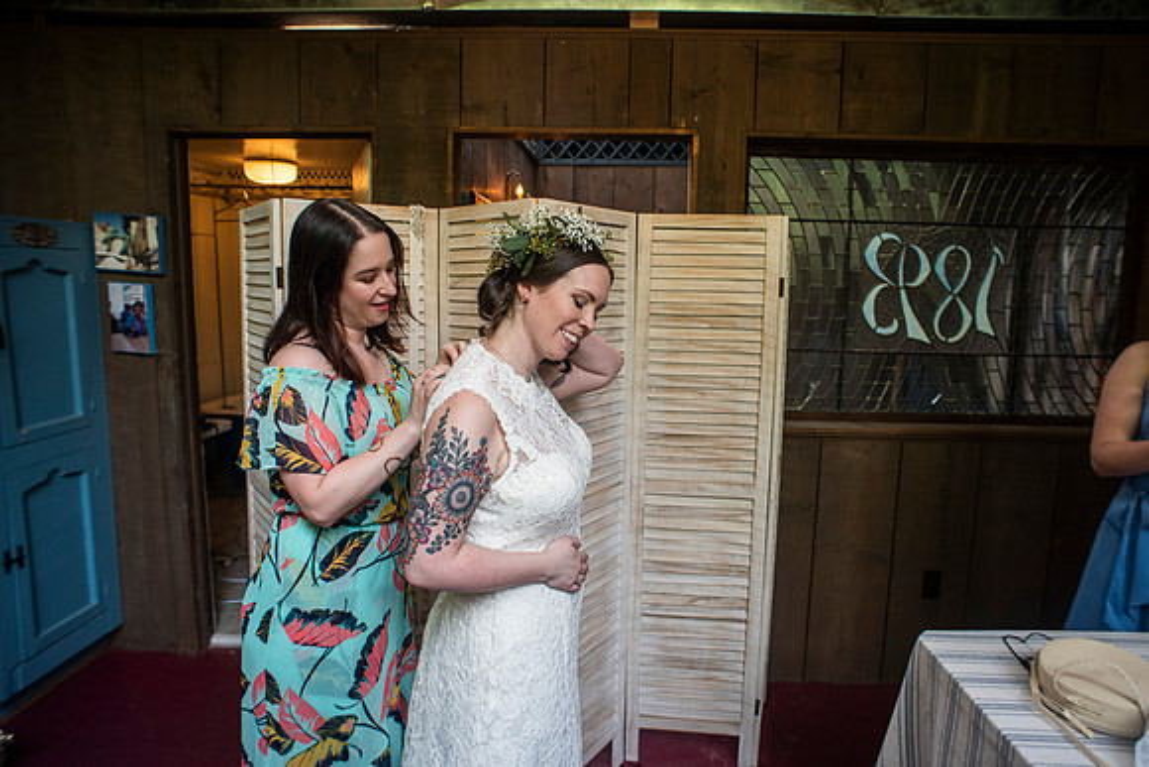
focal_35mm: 21
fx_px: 676
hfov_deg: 80.6
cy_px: 361
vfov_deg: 59.0
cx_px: 609
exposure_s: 1/250
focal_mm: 20
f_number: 2.8
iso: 800
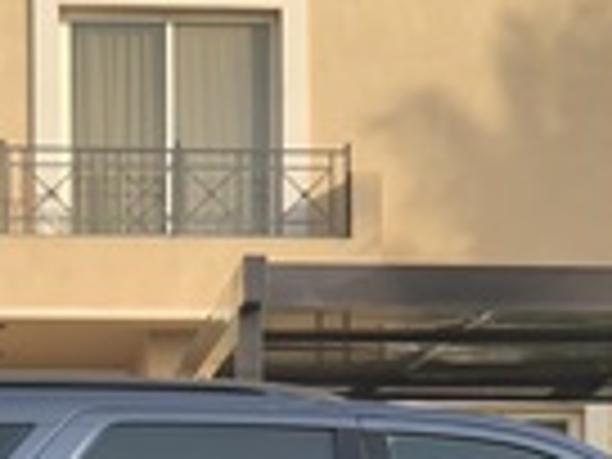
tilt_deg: +1.9
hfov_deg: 11.3
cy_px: 664
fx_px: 3094
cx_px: 308
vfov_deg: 8.3
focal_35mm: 175
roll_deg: -0.1
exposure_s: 1/215
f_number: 2.4
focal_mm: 6
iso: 16
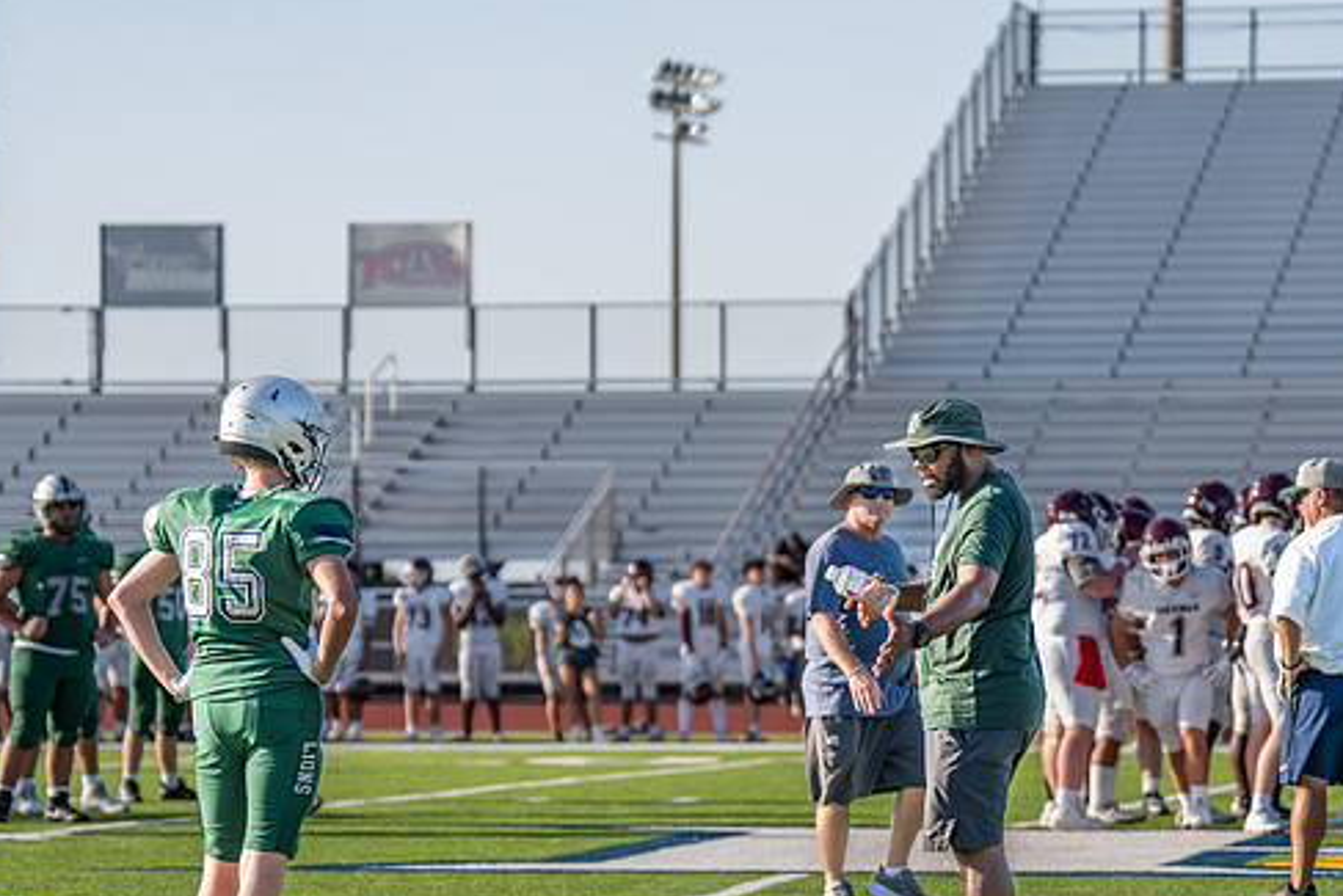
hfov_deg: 13.3
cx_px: 940
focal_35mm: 154
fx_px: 5746
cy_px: 674
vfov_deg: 8.9
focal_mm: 97
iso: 250
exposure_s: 1/2500
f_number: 2.8
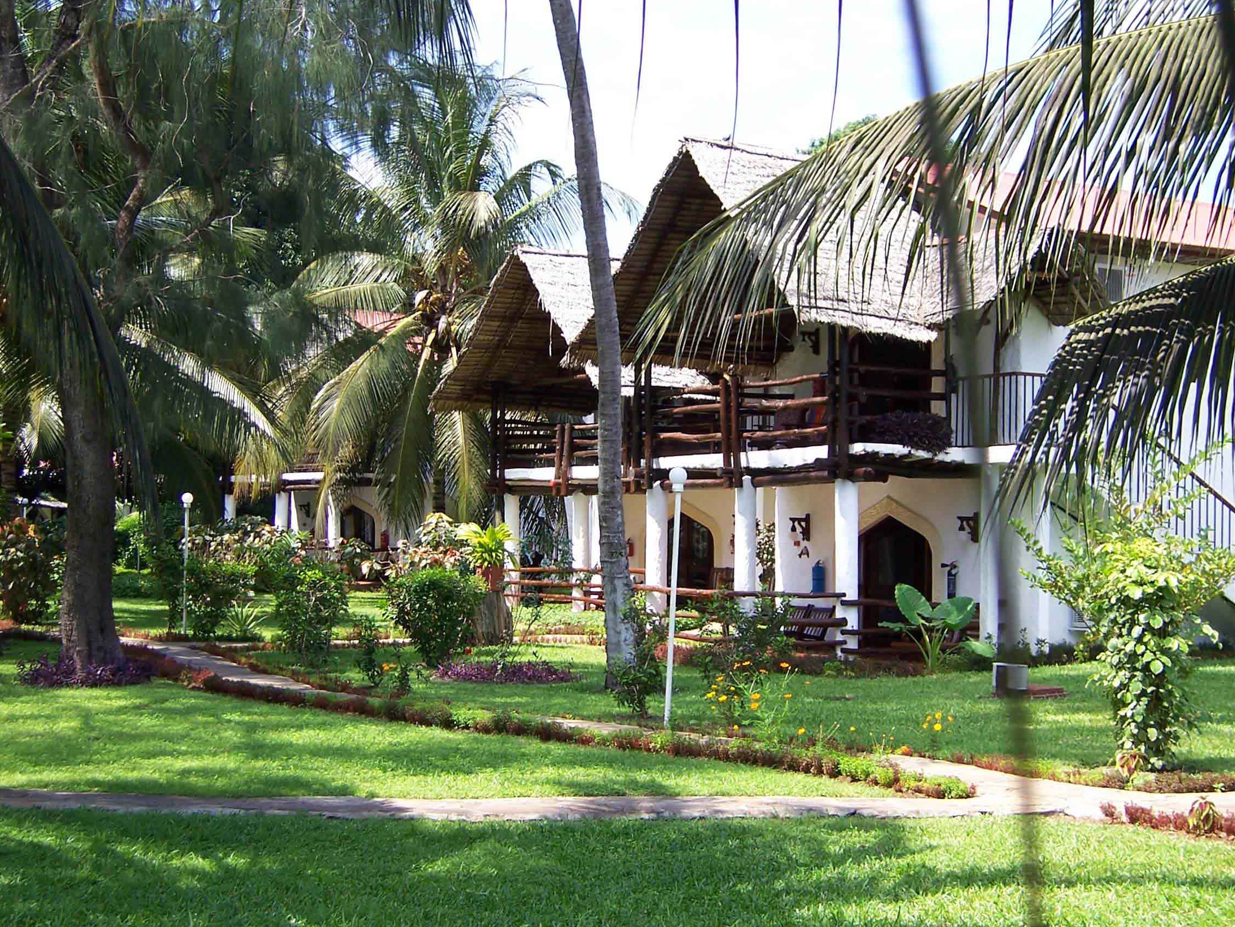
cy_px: 458
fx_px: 1962
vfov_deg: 26.6
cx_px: 621
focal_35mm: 55
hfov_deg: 34.9
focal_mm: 9
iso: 80
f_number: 3.6
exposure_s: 1/250
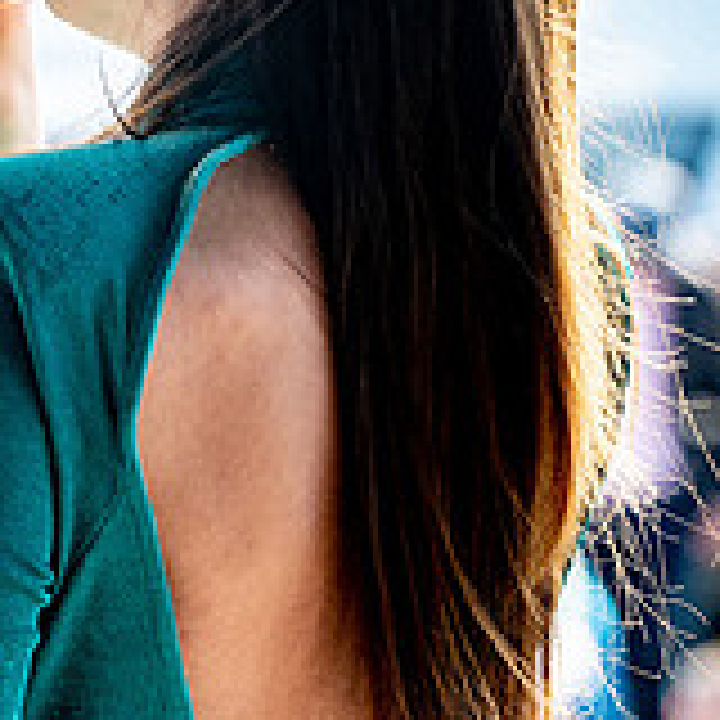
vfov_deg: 3.0
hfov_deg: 3.0
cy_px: 34
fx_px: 13649
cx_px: 278
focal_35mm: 580
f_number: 5.6
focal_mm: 155
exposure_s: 1/640
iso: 640
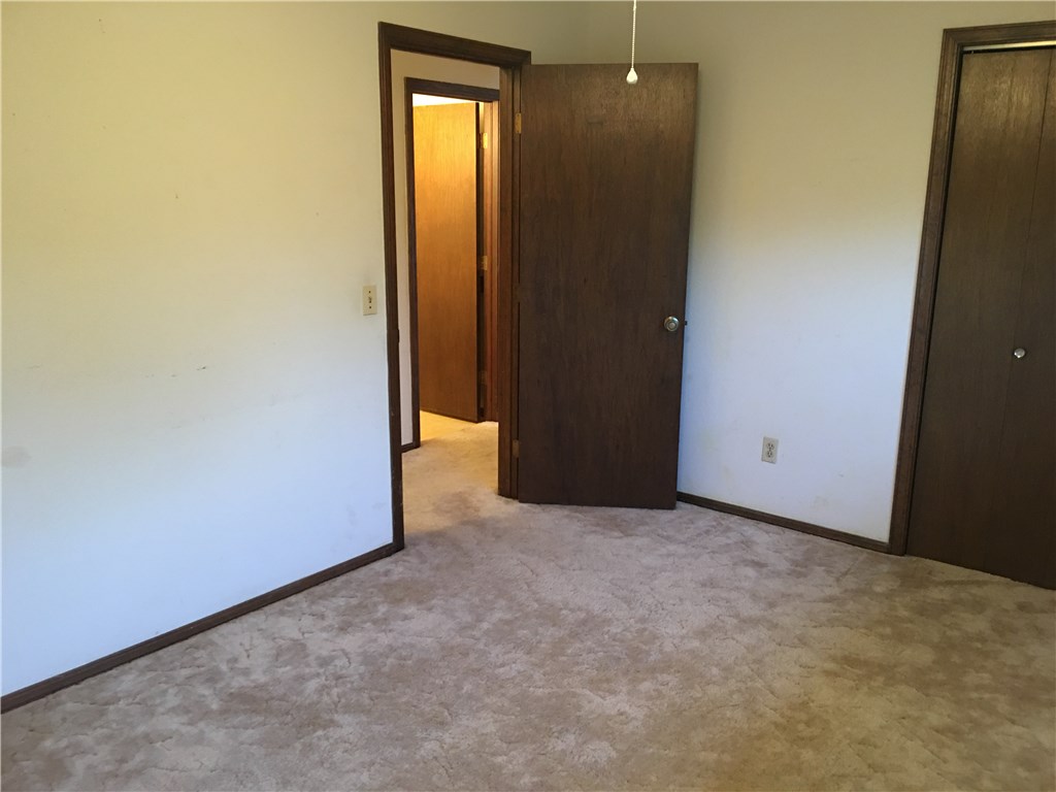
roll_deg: -0.8
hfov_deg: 61.7
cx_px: 528
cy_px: 396
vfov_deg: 48.2
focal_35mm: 29
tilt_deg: -12.4
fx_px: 885
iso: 100
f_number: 2.2
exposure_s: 1/8
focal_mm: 4.15
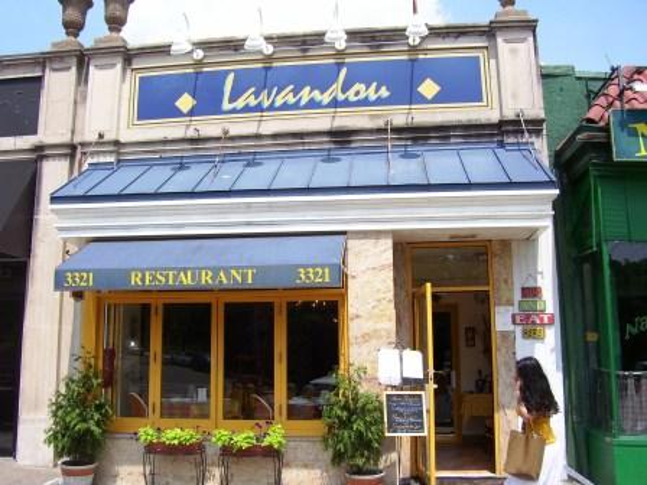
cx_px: 324
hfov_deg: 54.0
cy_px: 242
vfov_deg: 41.8
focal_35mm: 34
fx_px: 635
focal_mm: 5.6
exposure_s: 1/350
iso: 80
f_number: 4.8
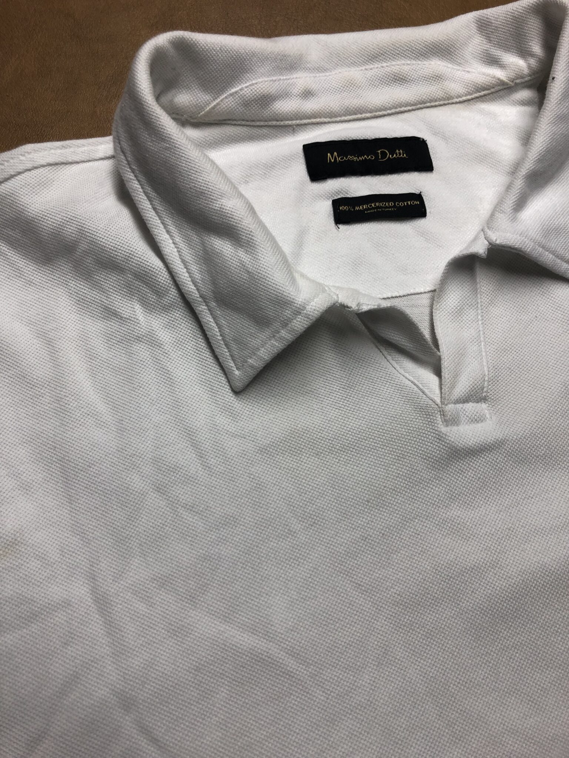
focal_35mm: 28
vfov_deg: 63.4
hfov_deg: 49.7
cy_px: 379
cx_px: 284
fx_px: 614
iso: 40
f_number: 1.8
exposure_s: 1/120
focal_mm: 3.99
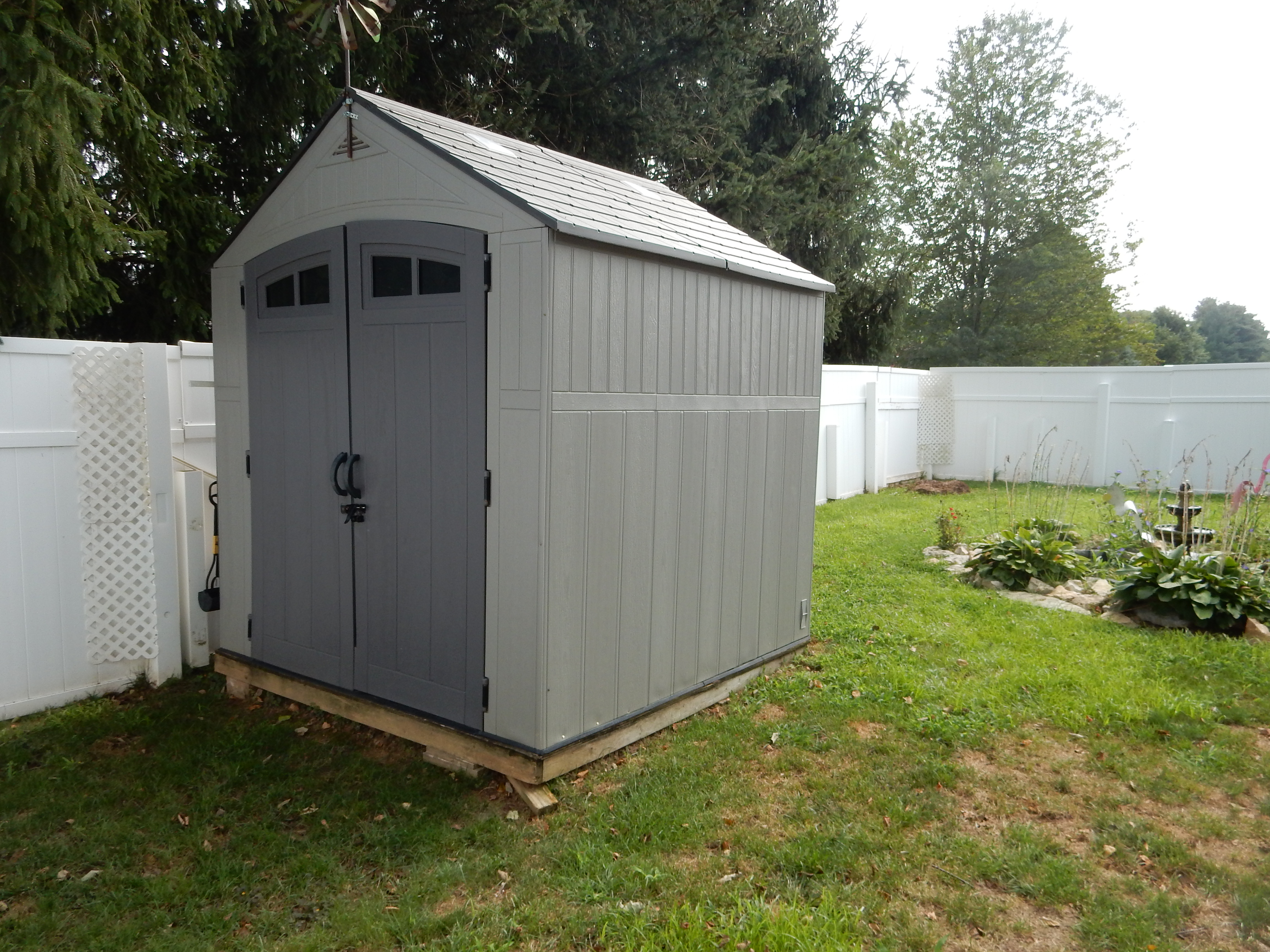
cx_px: 635
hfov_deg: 69.4
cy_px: 476
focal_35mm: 25
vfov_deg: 54.9
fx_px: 917
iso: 125
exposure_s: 1/400
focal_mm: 4.5
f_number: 3.7
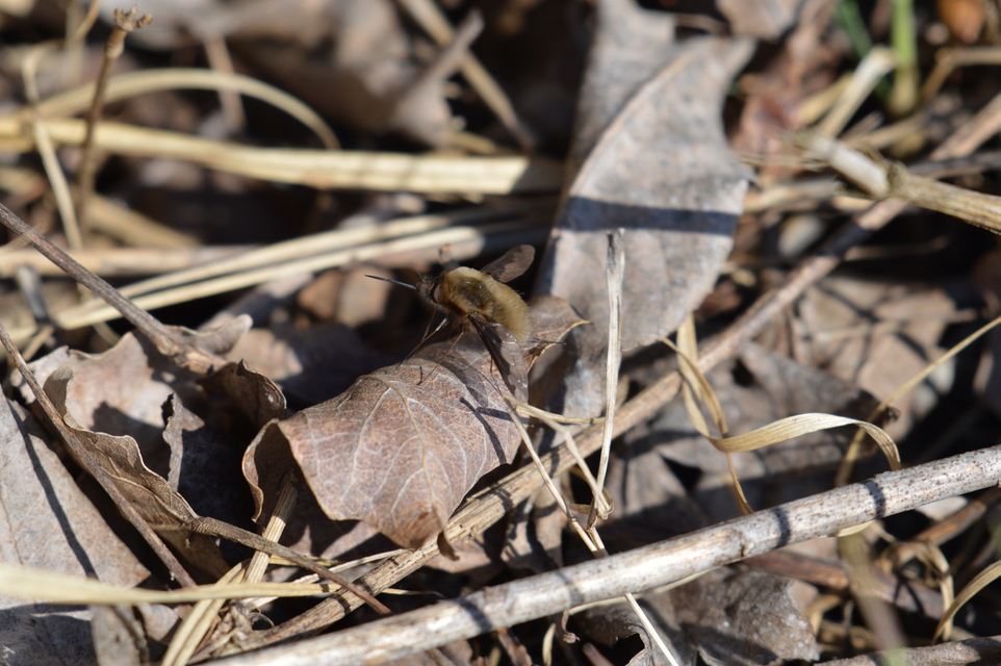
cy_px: 333
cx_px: 500
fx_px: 20839
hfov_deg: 2.8
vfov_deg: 1.8
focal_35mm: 750
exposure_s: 1/500
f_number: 5.6
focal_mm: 500
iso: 160
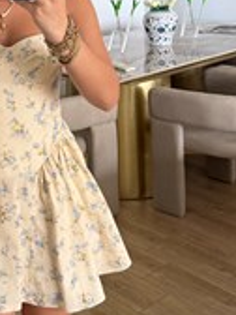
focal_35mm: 57
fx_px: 518
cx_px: 24
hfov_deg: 24.9
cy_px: 52
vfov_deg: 32.6
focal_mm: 6.76
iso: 200
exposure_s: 1/89
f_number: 1.78
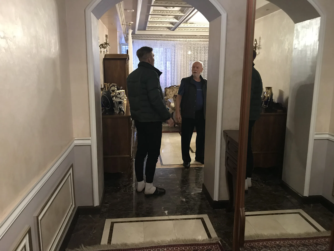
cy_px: 126
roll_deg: +0.4
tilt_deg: -10.5
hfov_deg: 63.4
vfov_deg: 49.7
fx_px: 270
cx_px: 167
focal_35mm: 28
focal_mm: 3.99
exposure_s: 1/7
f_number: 1.8
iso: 100
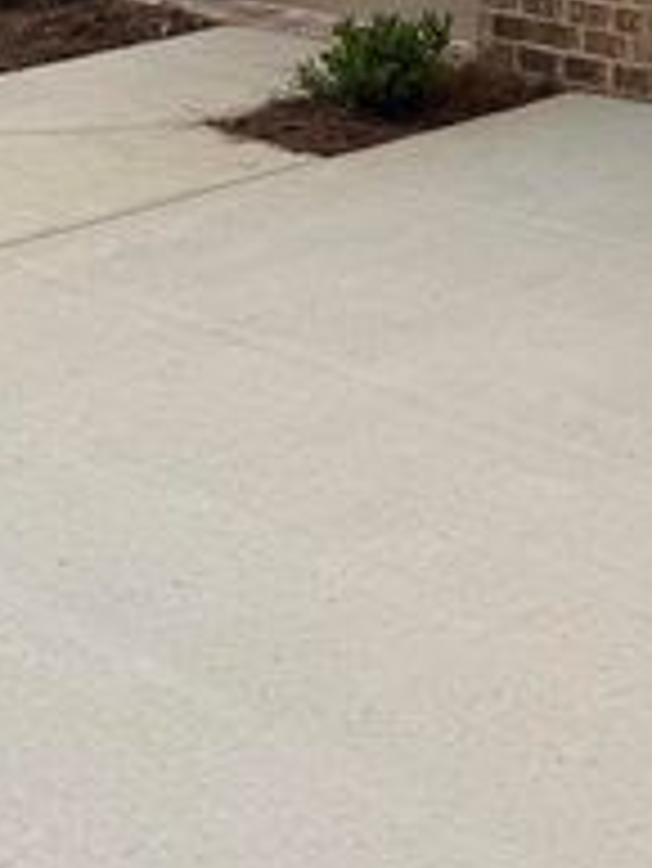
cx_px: 1075
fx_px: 2082
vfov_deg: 19.4
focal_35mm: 83
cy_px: -560
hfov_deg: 15.8
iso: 80
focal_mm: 6.76
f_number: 1.78
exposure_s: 1/2907
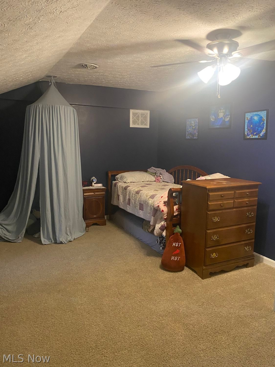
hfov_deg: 53.1
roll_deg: +0.8
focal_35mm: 26
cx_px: 138
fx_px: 275
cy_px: 184
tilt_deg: -8.4
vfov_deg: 67.3
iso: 320
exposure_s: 1/40
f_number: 1.8
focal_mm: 4.25
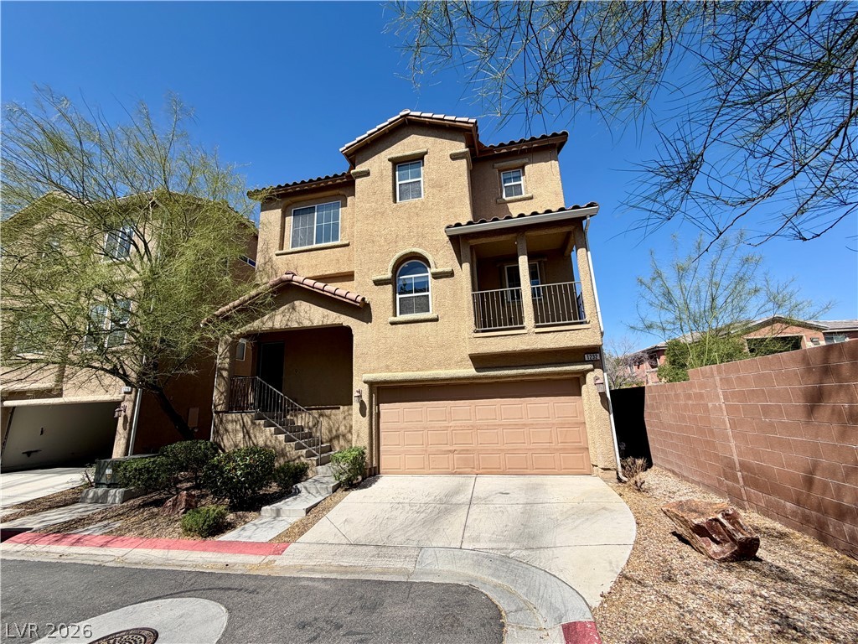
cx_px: 429
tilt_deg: +13.6
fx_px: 347
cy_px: 322
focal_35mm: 14
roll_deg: +2.5
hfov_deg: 102.1
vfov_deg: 85.7
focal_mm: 2.22
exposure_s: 1/809
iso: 20
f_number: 2.2
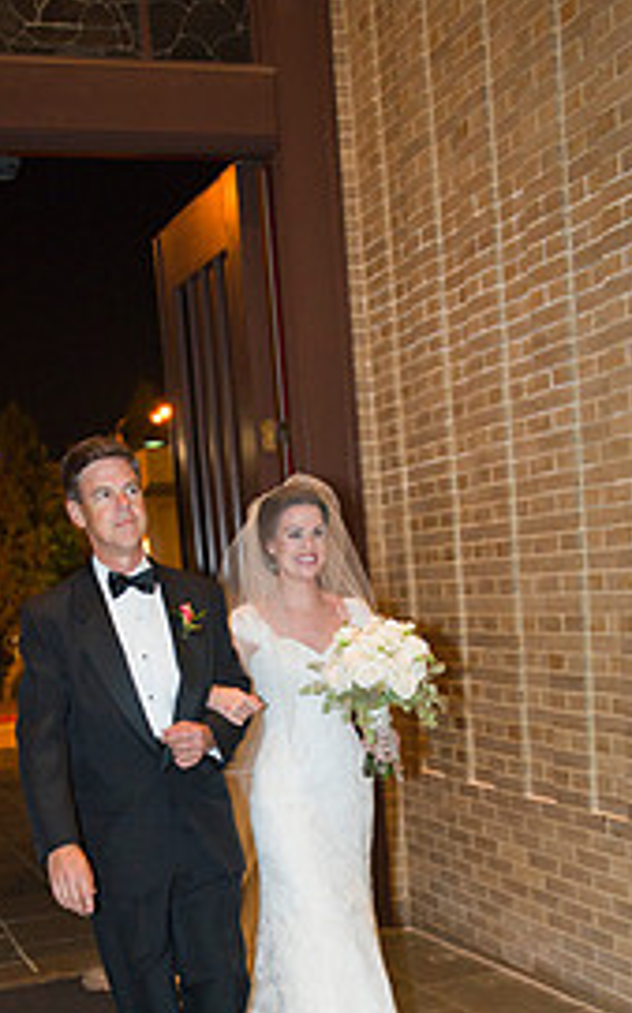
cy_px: 807
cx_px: 275
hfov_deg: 26.3
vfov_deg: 39.5
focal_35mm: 49
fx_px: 1353
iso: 1600
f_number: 2.8
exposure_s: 1/125
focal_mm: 29
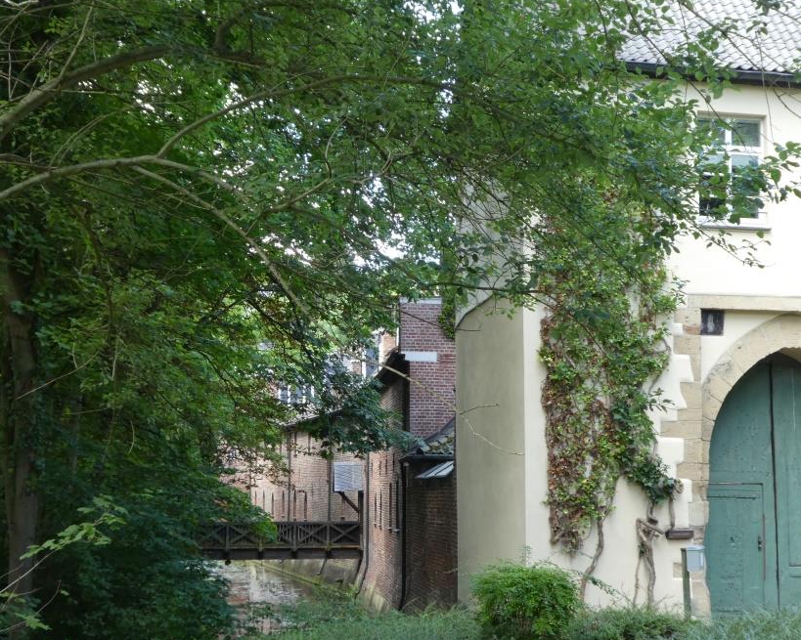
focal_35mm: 61
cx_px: 453
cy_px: 354
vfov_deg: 25.0
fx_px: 1446
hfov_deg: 30.9
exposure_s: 1/60
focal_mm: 9
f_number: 4.1
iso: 200
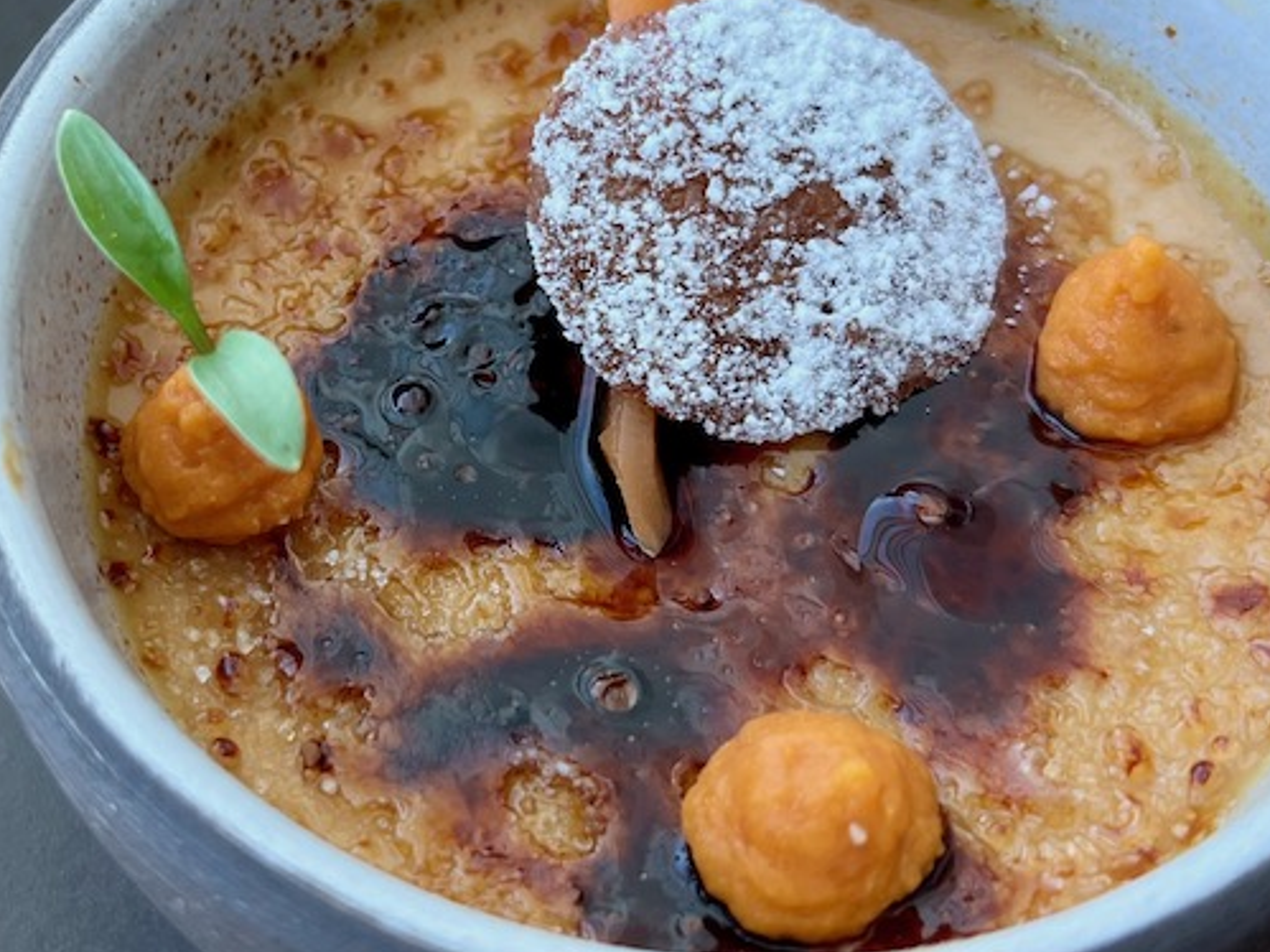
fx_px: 1651
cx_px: 728
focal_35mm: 45
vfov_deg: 31.9
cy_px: 311
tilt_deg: -55.3
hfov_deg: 42.0
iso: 64
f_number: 1.5
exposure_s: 1/120
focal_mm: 5.7
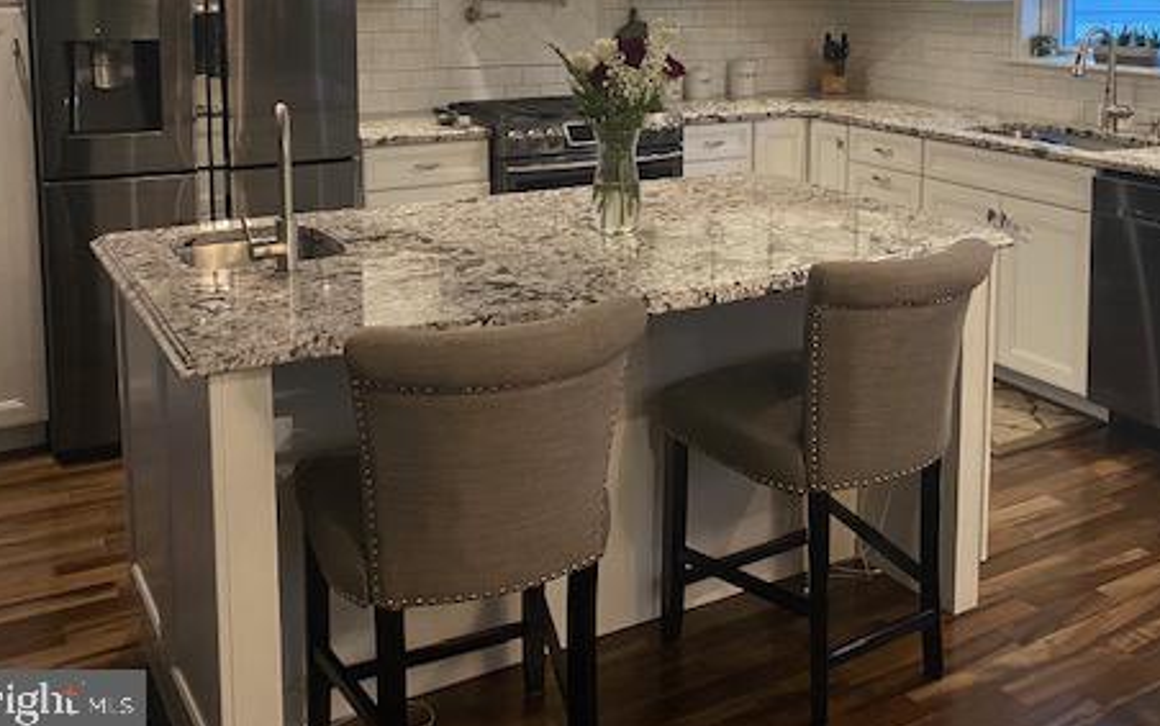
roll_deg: -1.4
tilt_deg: -6.4
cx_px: 767
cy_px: 121
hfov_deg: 49.5
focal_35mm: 39
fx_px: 1234
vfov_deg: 31.7
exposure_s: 1/60
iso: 200
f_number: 1.8
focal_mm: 4.25
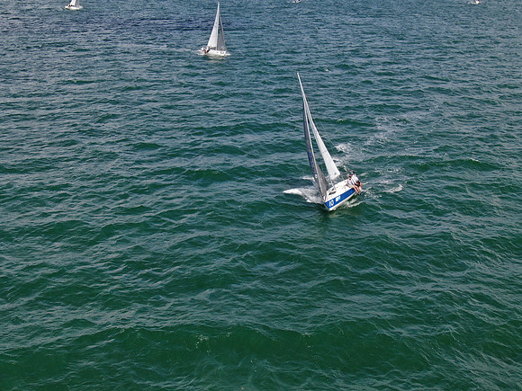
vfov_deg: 30.3
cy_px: 196
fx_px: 724
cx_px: 261
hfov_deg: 39.7
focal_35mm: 48
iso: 100
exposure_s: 1/1000
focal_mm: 8.6
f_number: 3.8
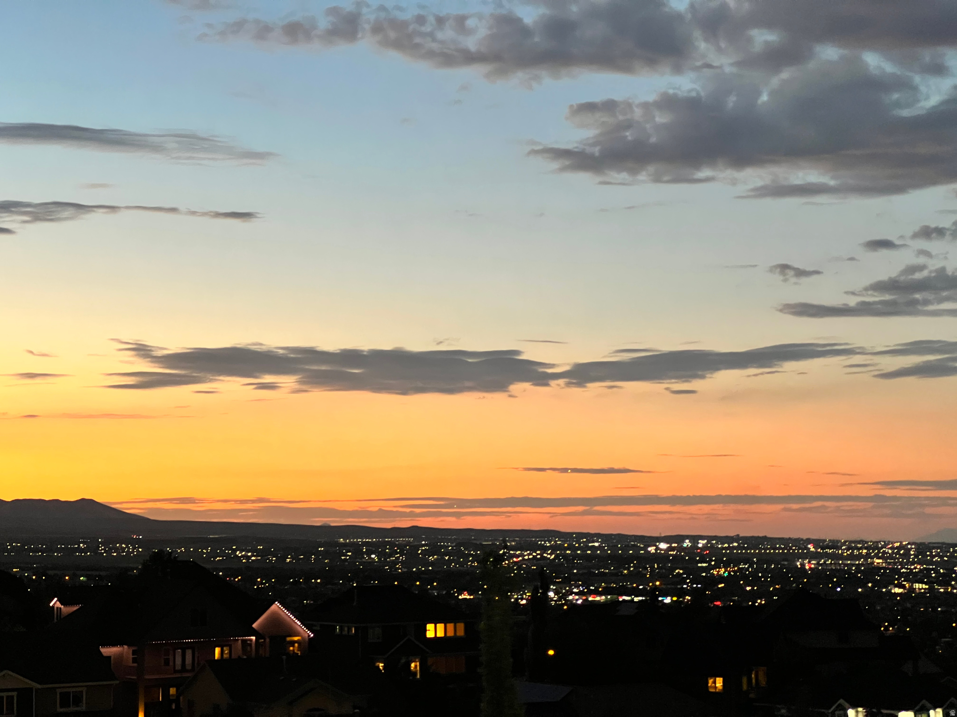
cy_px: 358
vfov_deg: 19.1
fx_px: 2129
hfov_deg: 25.3
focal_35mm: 77
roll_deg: +0.6
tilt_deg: +4.3
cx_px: 478
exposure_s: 1/40
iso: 640
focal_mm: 9
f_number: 2.8
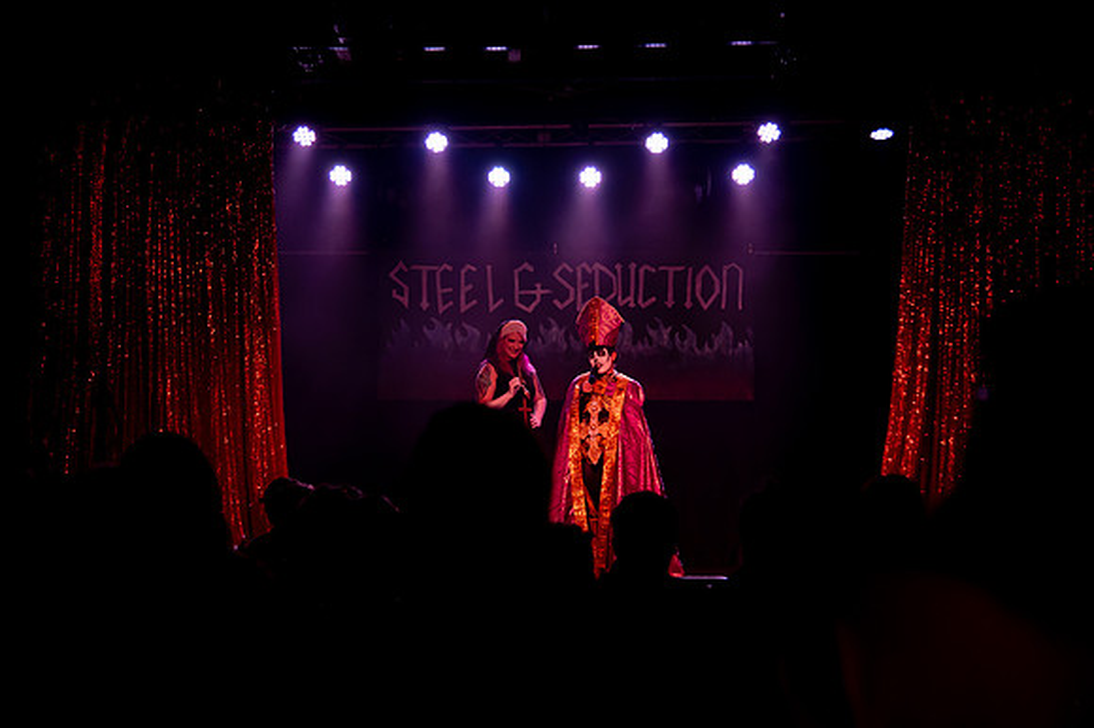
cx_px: 547
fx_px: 2041
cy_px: 364
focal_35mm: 67
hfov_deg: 30.0
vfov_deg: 20.2
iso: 5000
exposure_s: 1/100
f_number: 4
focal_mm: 65
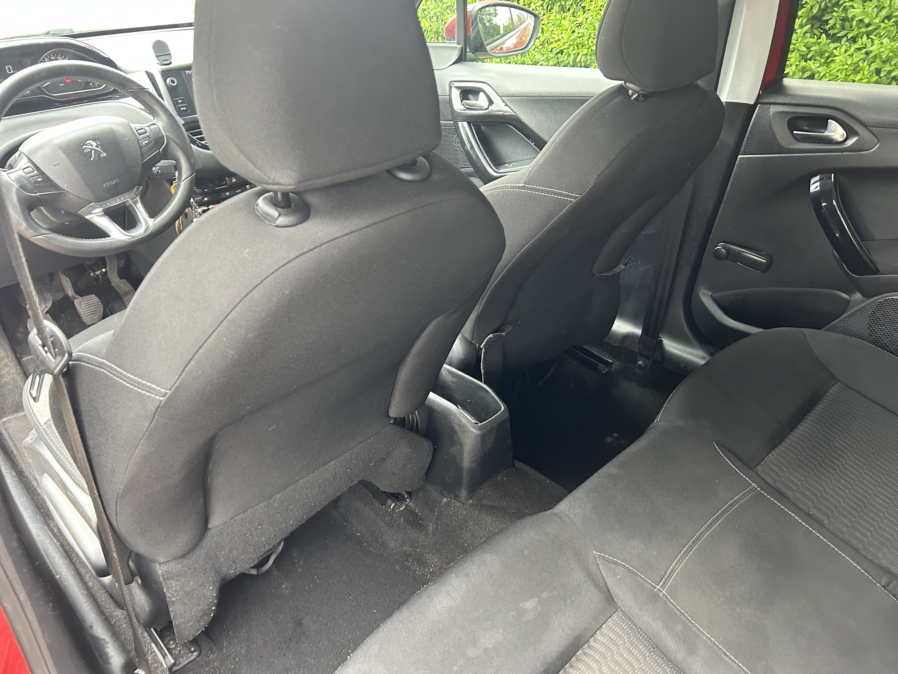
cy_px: 337
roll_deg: +0.8
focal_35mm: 26
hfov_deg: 67.3
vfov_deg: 53.1
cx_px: 449
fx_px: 674
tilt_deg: -30.8
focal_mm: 5.7
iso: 250
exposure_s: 1/60
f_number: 1.5
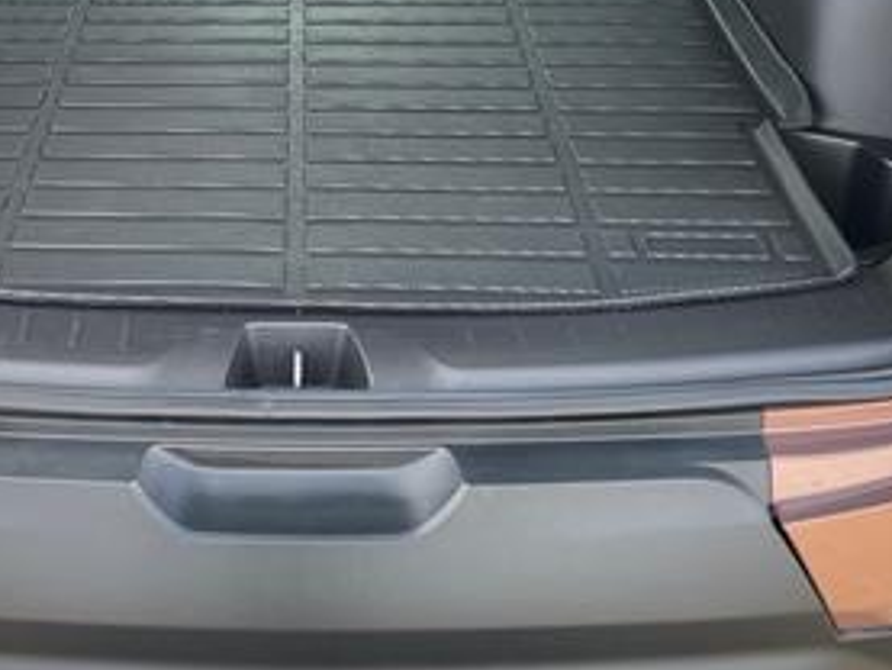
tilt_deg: -23.3
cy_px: 110
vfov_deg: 24.0
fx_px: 1547
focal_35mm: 60
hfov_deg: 31.7
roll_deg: +0.6
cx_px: 245
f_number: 1.6
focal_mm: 4.2
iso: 32
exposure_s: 1/121
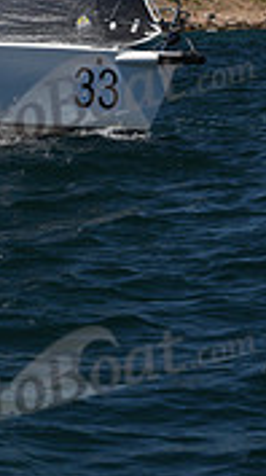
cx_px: -261
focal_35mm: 327
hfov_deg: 3.7
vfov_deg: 6.6
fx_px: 4118
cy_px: 7
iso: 250
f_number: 8
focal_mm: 95
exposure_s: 1/800
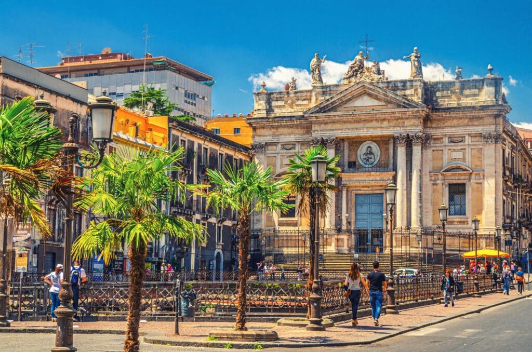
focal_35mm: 75
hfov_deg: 27.0
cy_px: 176
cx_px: 266
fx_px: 1106
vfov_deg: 18.1
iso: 100
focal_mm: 50
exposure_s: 1/50
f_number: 9
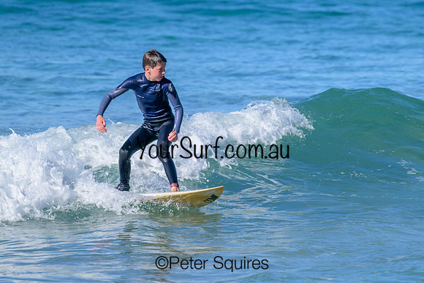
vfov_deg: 1.8
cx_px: 273
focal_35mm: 770
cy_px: 125
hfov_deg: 2.7
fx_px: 9072
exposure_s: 1/2000
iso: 400
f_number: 8
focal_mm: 560
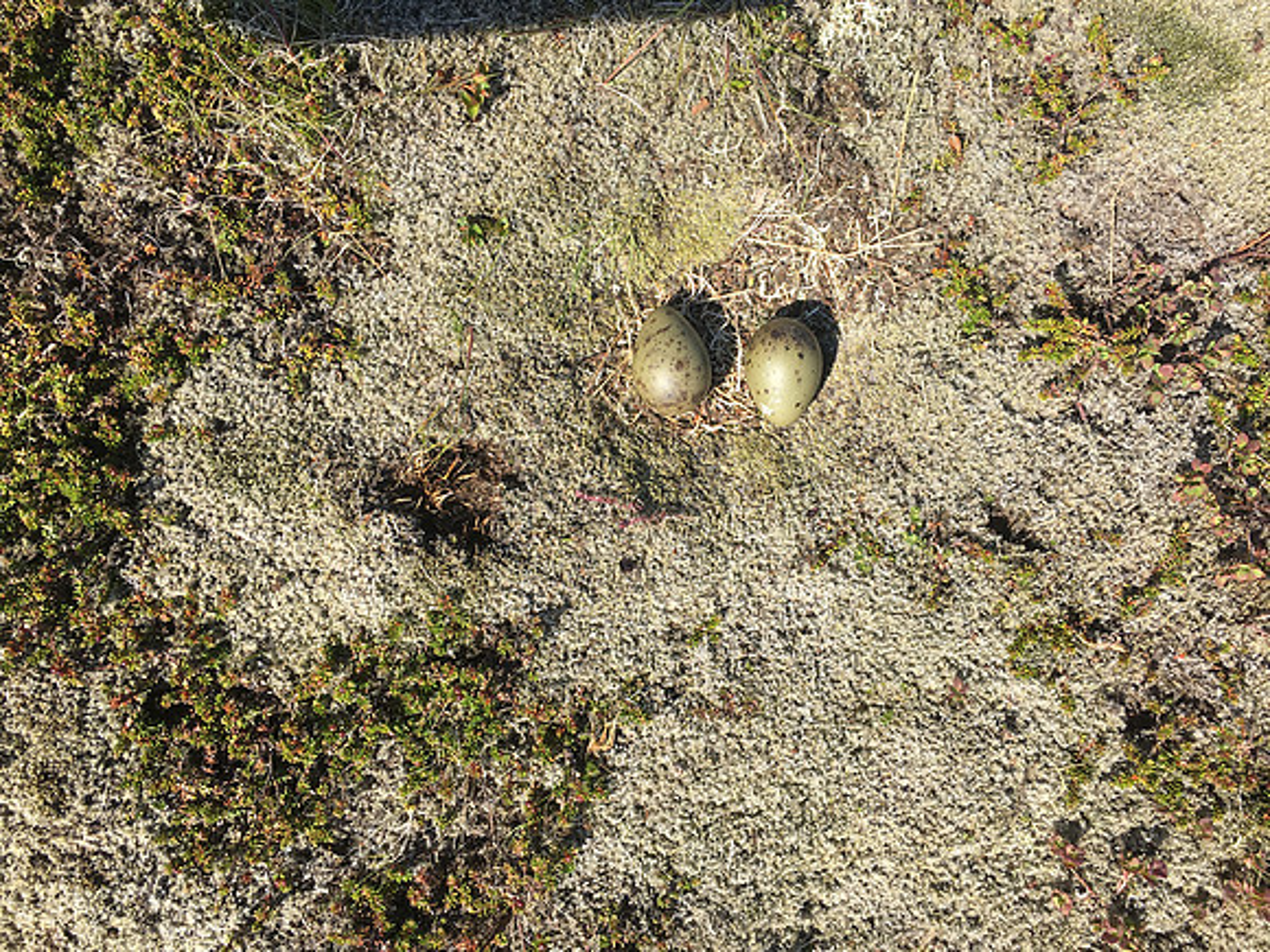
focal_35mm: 29
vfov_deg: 48.2
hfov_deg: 61.7
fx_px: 1064
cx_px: 635
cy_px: 476
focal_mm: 4.15
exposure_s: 1/962
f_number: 2.2
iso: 25
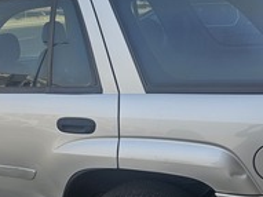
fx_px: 418
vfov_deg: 26.5
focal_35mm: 55
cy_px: 98
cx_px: 60
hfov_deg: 34.1
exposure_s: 1/719
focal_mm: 6.3
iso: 20
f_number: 1.7
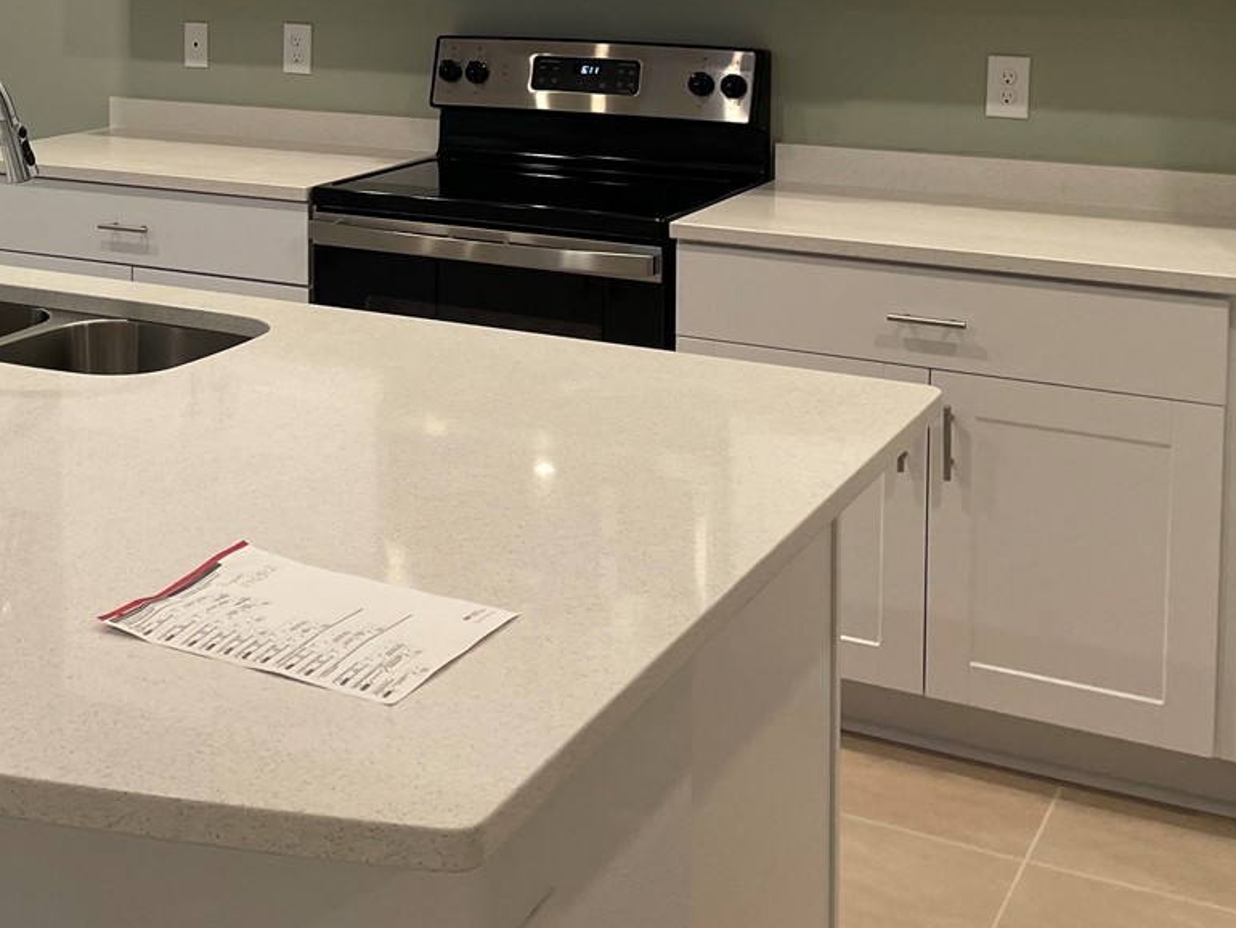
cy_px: 45
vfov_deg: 25.9
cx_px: 255
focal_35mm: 54
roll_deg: -0.1
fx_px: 1929
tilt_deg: -5.4
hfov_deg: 34.5
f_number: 1.6
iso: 100
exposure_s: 1/120
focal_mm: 4.2
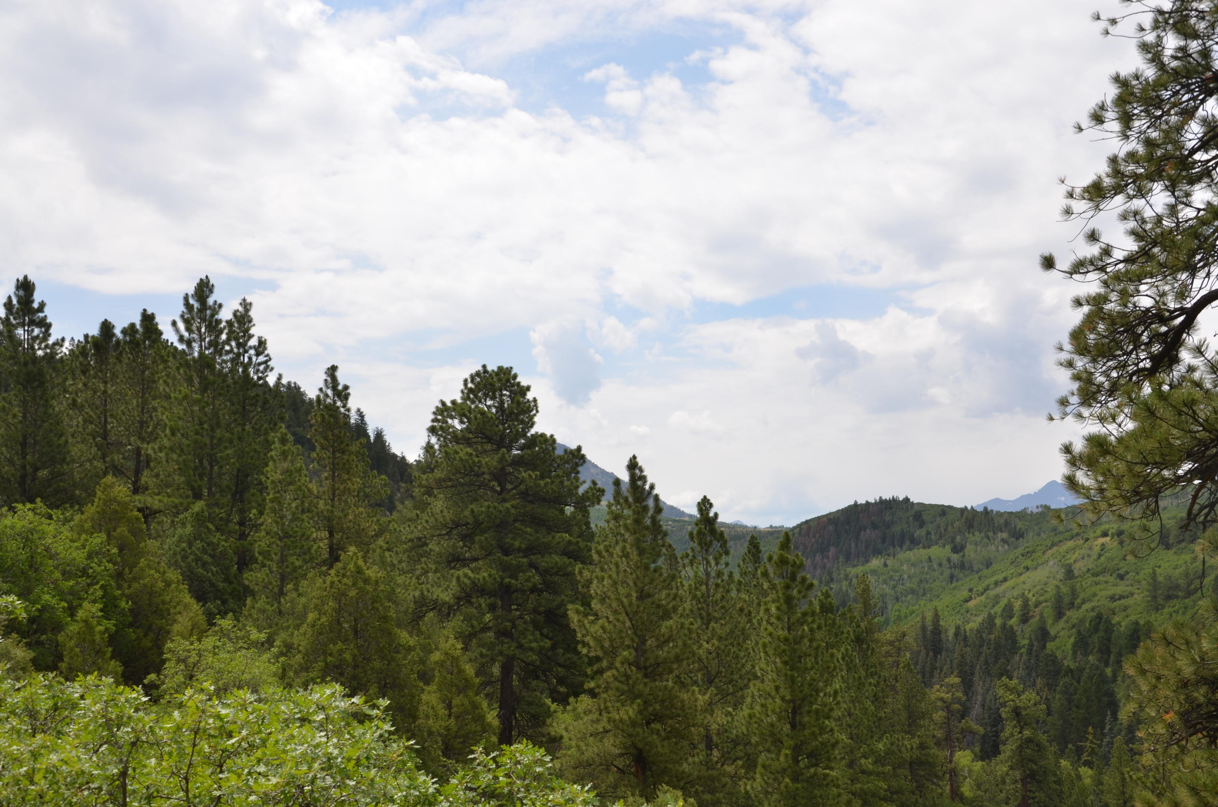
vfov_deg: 29.7
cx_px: 609
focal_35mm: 45
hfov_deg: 43.7
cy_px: 404
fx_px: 1519
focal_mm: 30
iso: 100
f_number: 10
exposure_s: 1/250
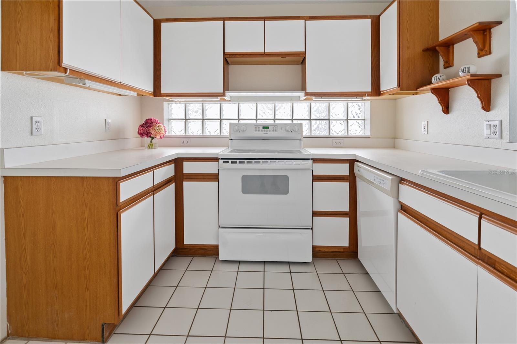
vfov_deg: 70.4
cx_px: 258
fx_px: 244
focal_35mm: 17
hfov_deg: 93.3
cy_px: 172
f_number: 8
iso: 200
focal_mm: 17
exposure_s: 1/6
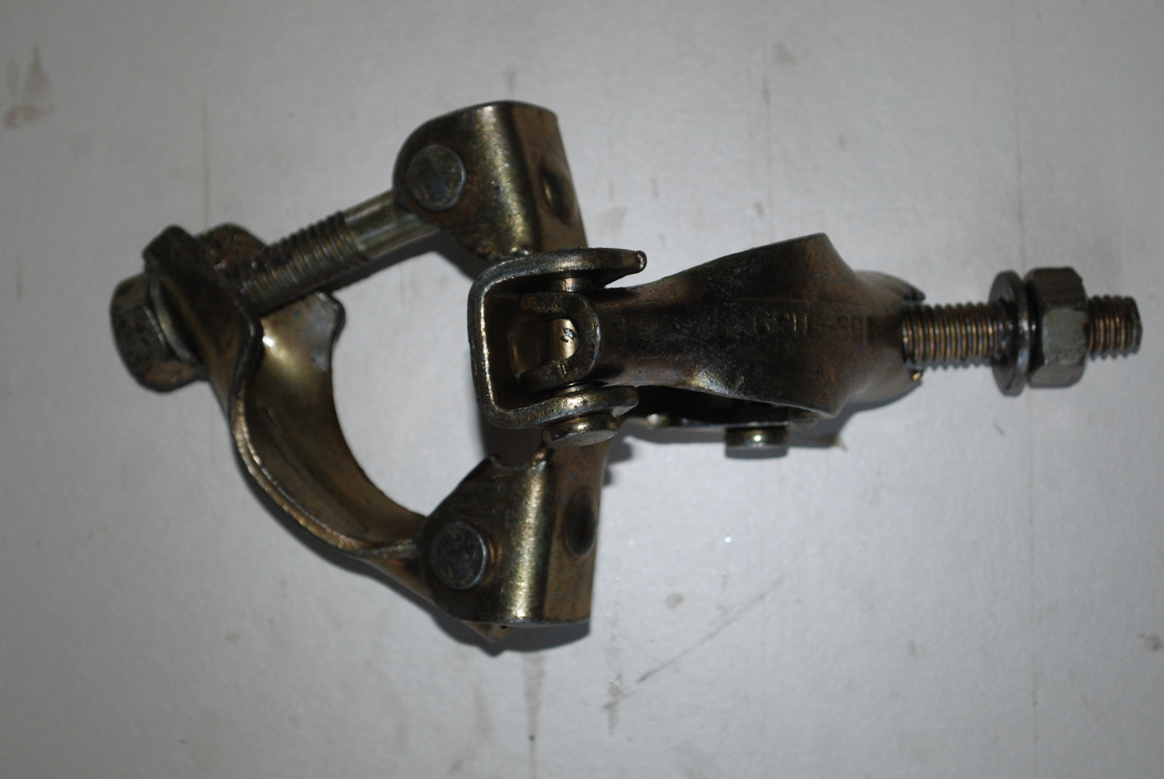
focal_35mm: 102
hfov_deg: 20.1
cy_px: 370
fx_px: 3289
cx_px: 592
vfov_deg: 13.5
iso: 400
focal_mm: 55
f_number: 5.6
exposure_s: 1/60
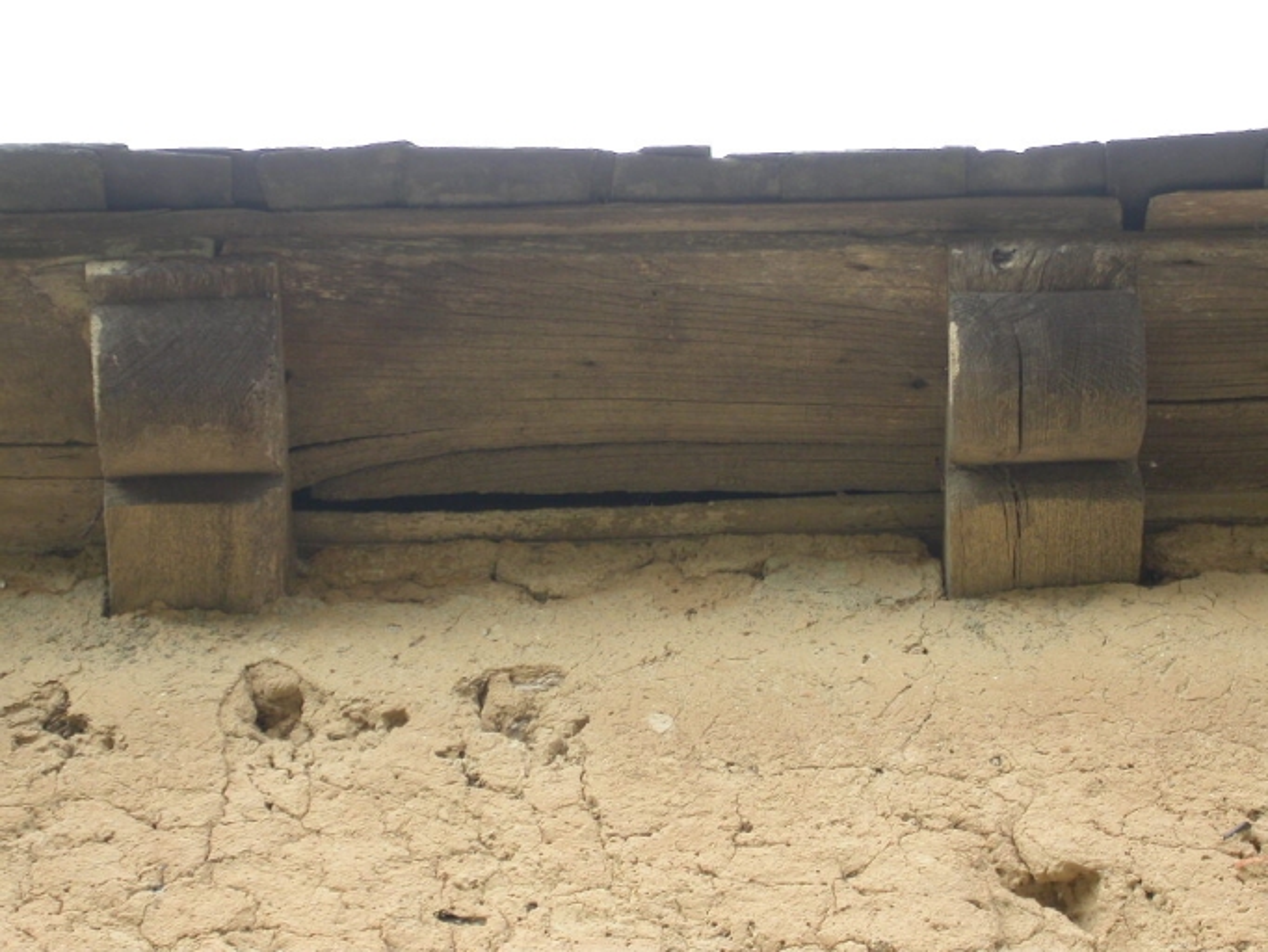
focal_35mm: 133
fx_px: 4874
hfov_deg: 14.8
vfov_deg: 11.2
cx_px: 634
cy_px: 476
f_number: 4.6
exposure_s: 1/80.4
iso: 100
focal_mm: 27.5
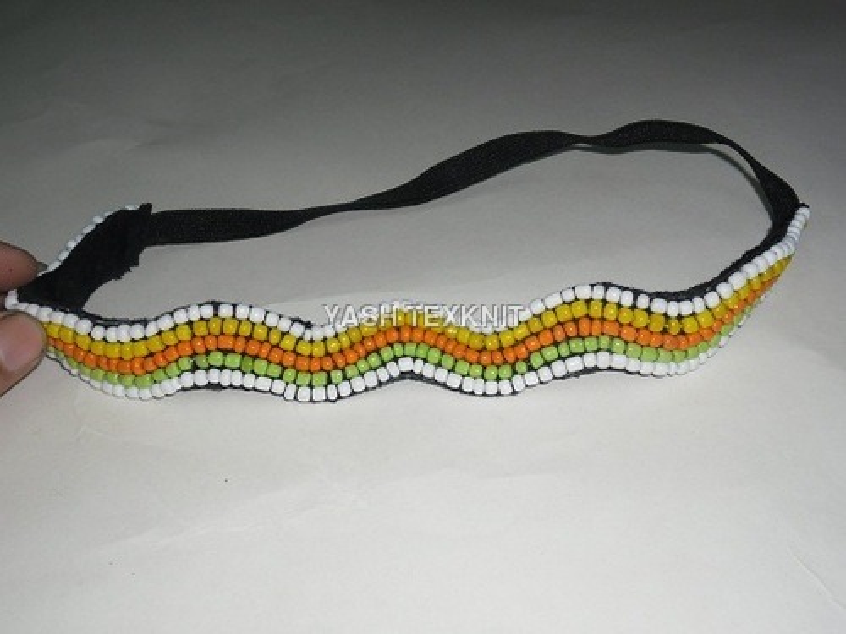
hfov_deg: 50.1
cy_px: 317
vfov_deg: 38.7
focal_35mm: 37
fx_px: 904
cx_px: 423
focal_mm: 6.6
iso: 80
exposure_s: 1/45
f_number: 4
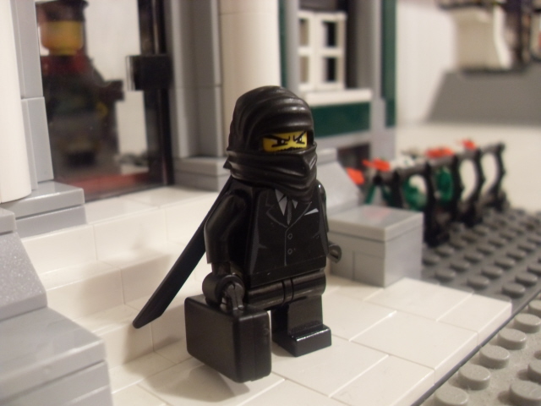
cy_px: 203
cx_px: 270
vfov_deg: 40.7
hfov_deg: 52.6
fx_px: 547
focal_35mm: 35
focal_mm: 6.3
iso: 200
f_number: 2.8
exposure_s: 1/4
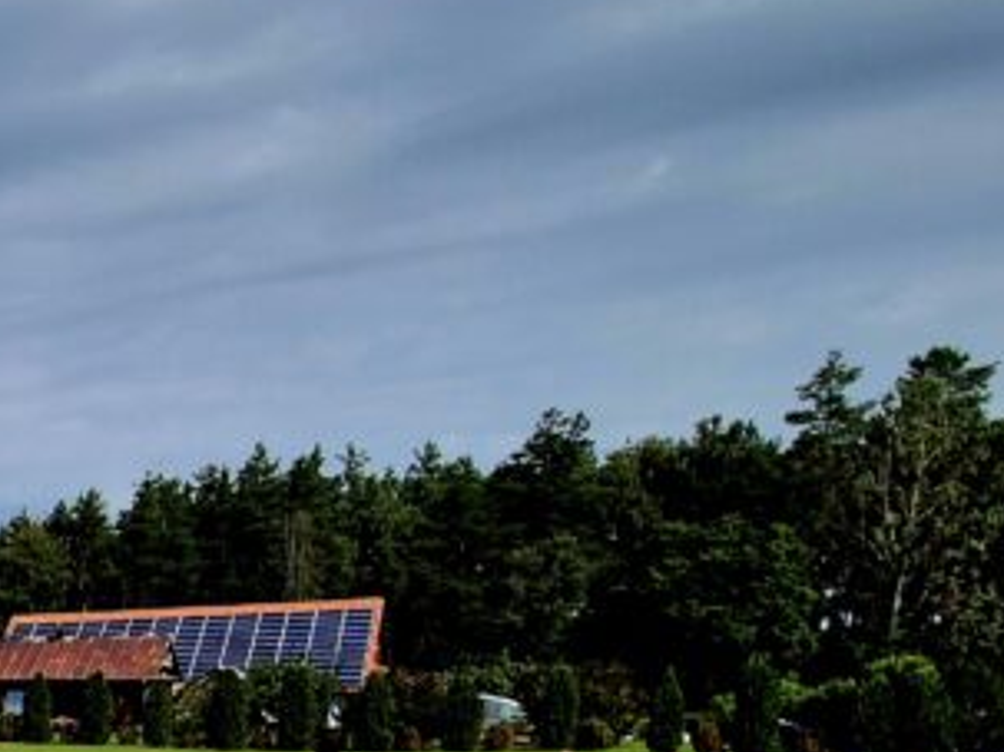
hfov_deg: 25.1
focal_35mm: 44
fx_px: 1276
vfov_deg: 30.6
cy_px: 749
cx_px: -666
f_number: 2.2
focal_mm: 2.2
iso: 50
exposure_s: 1/5000
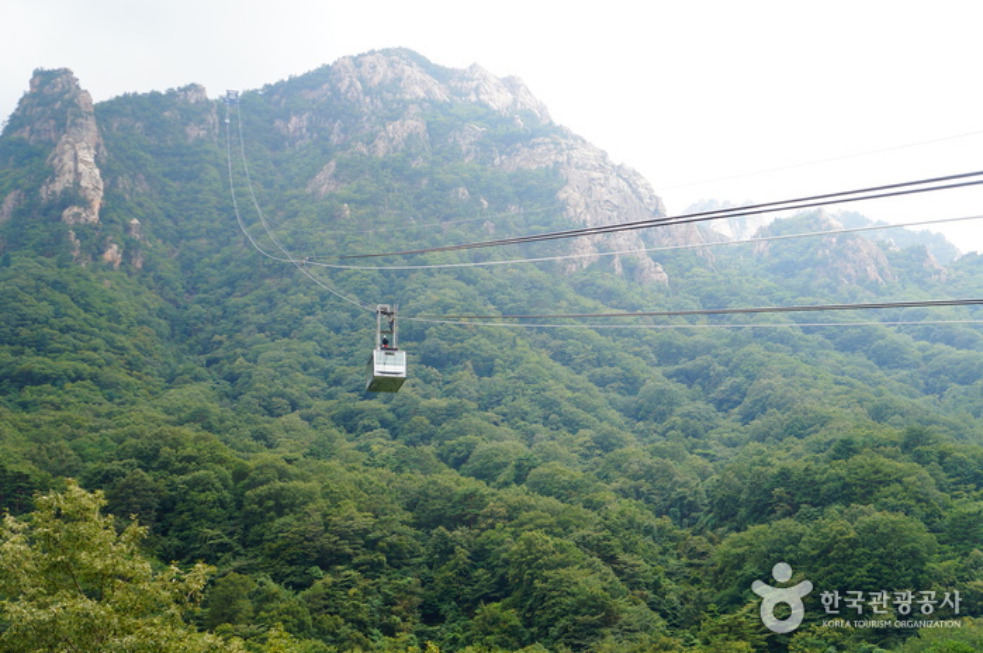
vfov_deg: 28.9
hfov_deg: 42.4
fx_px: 1268
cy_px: 326
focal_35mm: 46
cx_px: 492
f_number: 5.6
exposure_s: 1/100
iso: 200
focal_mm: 31
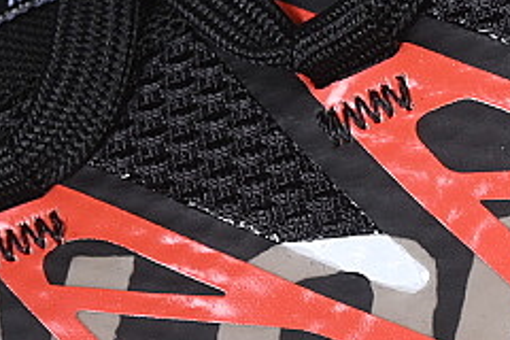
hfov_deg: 6.0
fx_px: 4774
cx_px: 833
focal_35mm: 337
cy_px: 244
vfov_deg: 4.1
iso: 160
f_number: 6.3
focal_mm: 50
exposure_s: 1/60
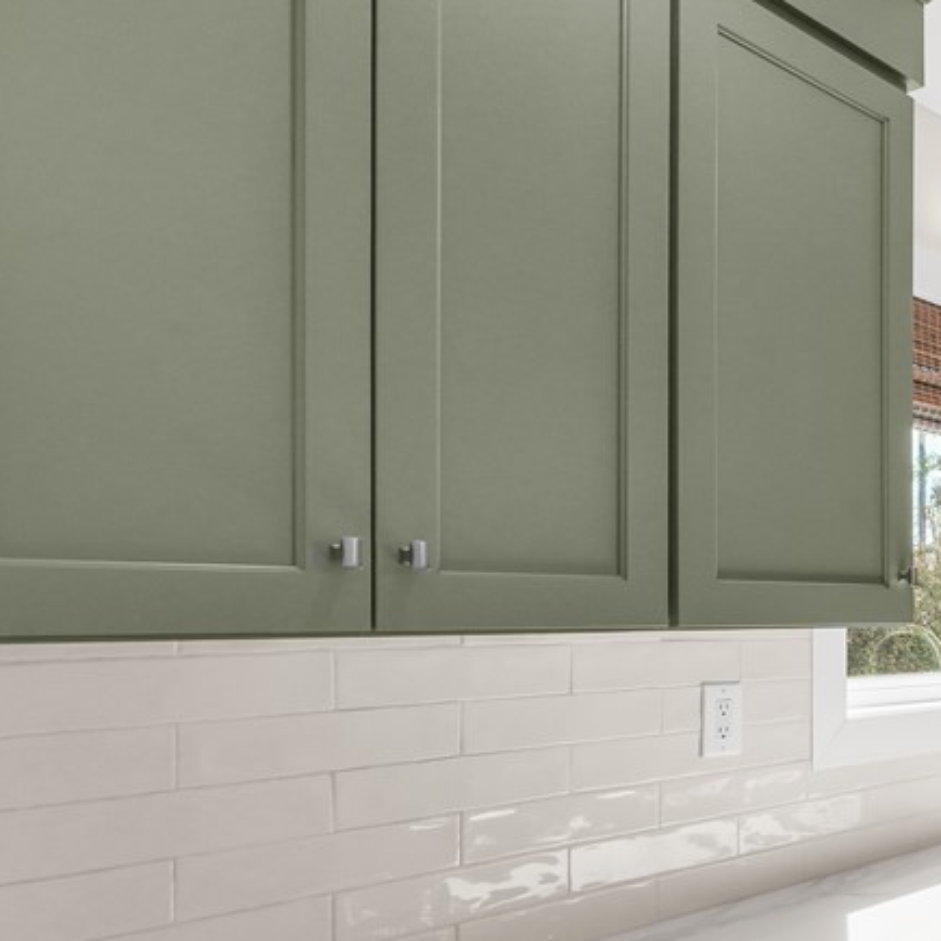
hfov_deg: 36.8
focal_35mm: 34
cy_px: 596
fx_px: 1046
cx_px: 1136
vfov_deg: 47.9
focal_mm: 16
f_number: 9
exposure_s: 1/20
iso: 1250
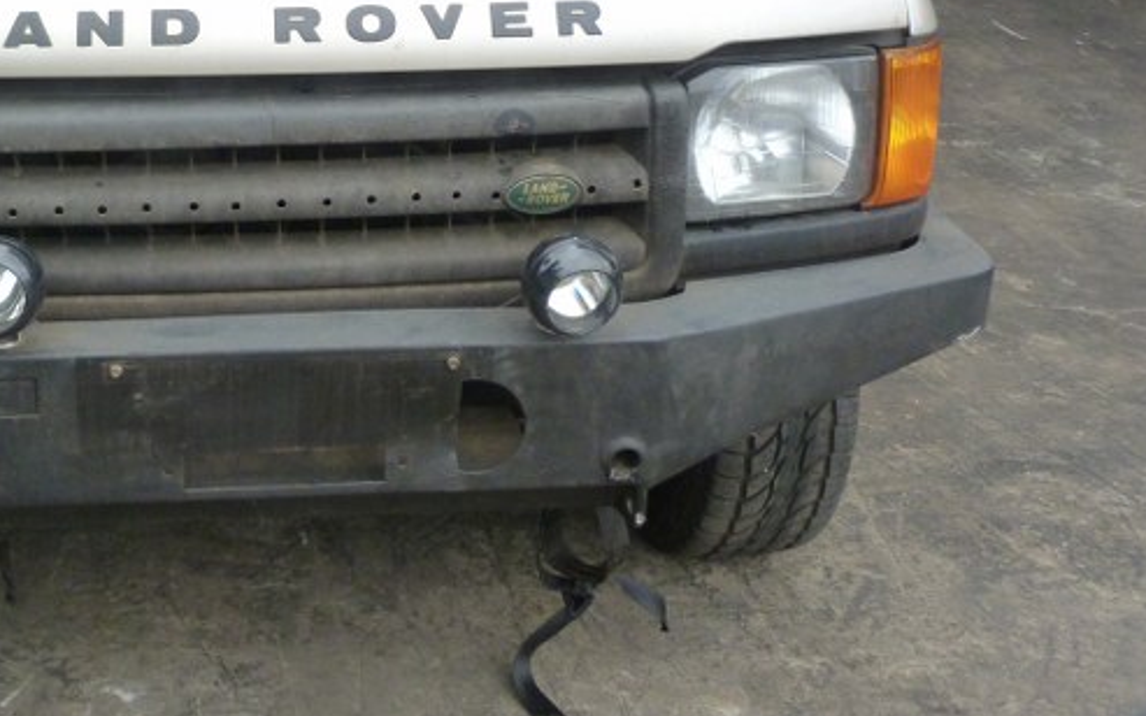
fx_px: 1343
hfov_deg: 44.6
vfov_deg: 28.4
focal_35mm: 43
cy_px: 37
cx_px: 277
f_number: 4
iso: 250
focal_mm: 4.5
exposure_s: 1/200
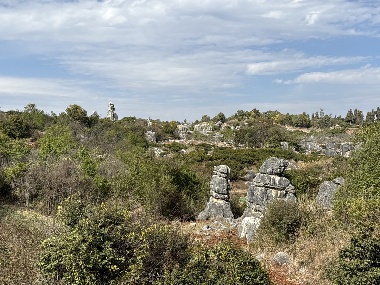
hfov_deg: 36.8
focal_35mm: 52
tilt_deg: -0.6
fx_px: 571
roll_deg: +0.2
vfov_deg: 28.0
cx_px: 190
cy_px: 142
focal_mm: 5.96
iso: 32
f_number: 1.6
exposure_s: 1/4065
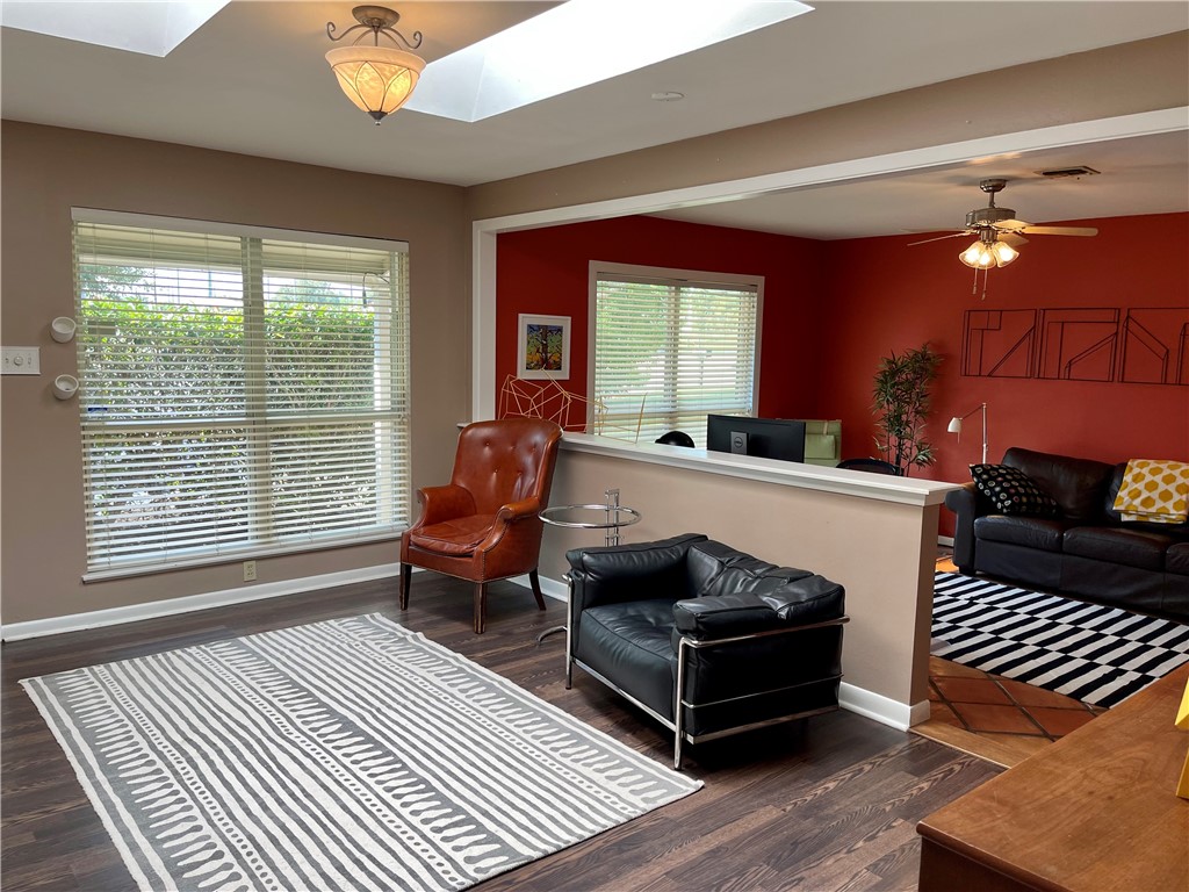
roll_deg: -1.6
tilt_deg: -6.9
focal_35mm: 26
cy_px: 446
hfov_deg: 67.3
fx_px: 893
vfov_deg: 53.1
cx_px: 594
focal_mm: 5.1
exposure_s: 1/120
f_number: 1.6
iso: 50
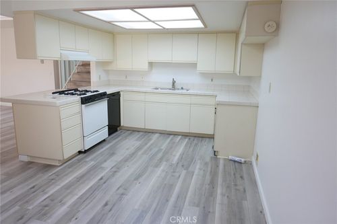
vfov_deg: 53.1
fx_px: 225
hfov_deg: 73.8
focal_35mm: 24
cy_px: 112
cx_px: 168
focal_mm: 10.9
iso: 200
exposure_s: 1/100
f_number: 1.7
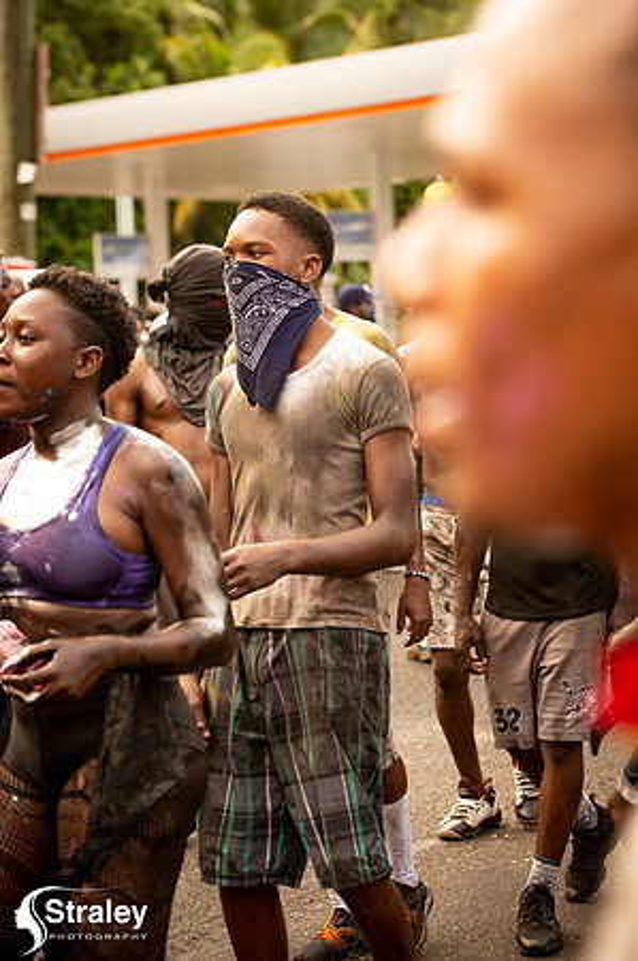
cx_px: 319
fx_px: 2291
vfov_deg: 23.7
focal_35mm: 86
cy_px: 480
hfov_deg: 15.9
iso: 500
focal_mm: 86
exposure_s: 1/320
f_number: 5
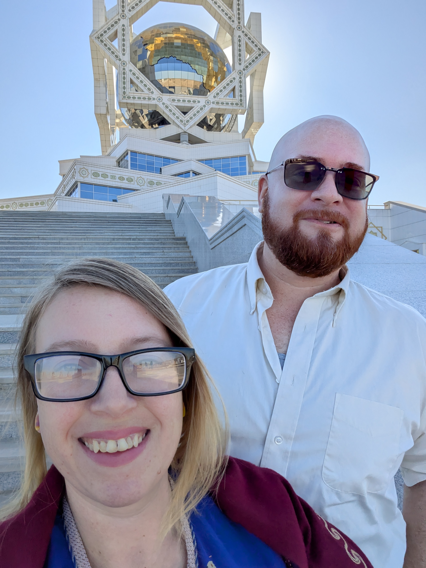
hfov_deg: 63.4
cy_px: 284
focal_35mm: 21
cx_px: 213
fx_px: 345
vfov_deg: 79.0
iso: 45
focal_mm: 2.74
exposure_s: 1/1445
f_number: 2.2
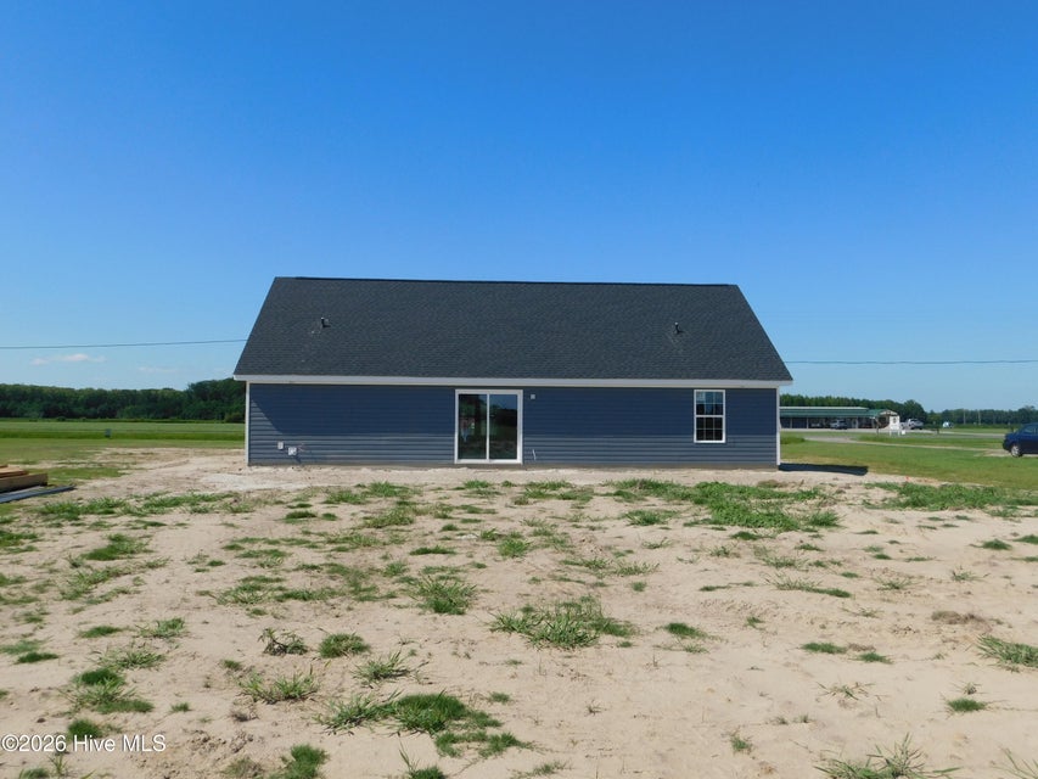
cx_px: 519
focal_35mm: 30
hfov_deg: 60.0
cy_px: 390
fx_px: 900
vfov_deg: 46.8
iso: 125
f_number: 6.4
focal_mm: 5.3
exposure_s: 1/640
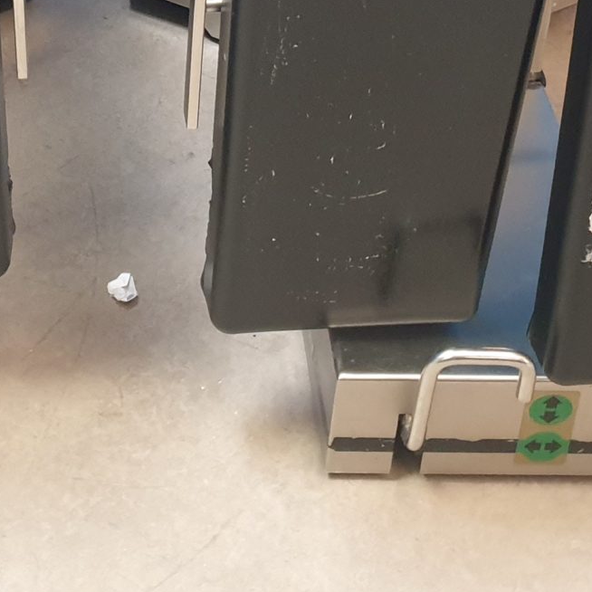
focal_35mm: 90
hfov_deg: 18.9
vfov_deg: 17.9
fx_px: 1741
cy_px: -209
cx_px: 52
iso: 320
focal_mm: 4.3
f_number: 1.5
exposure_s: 1/50
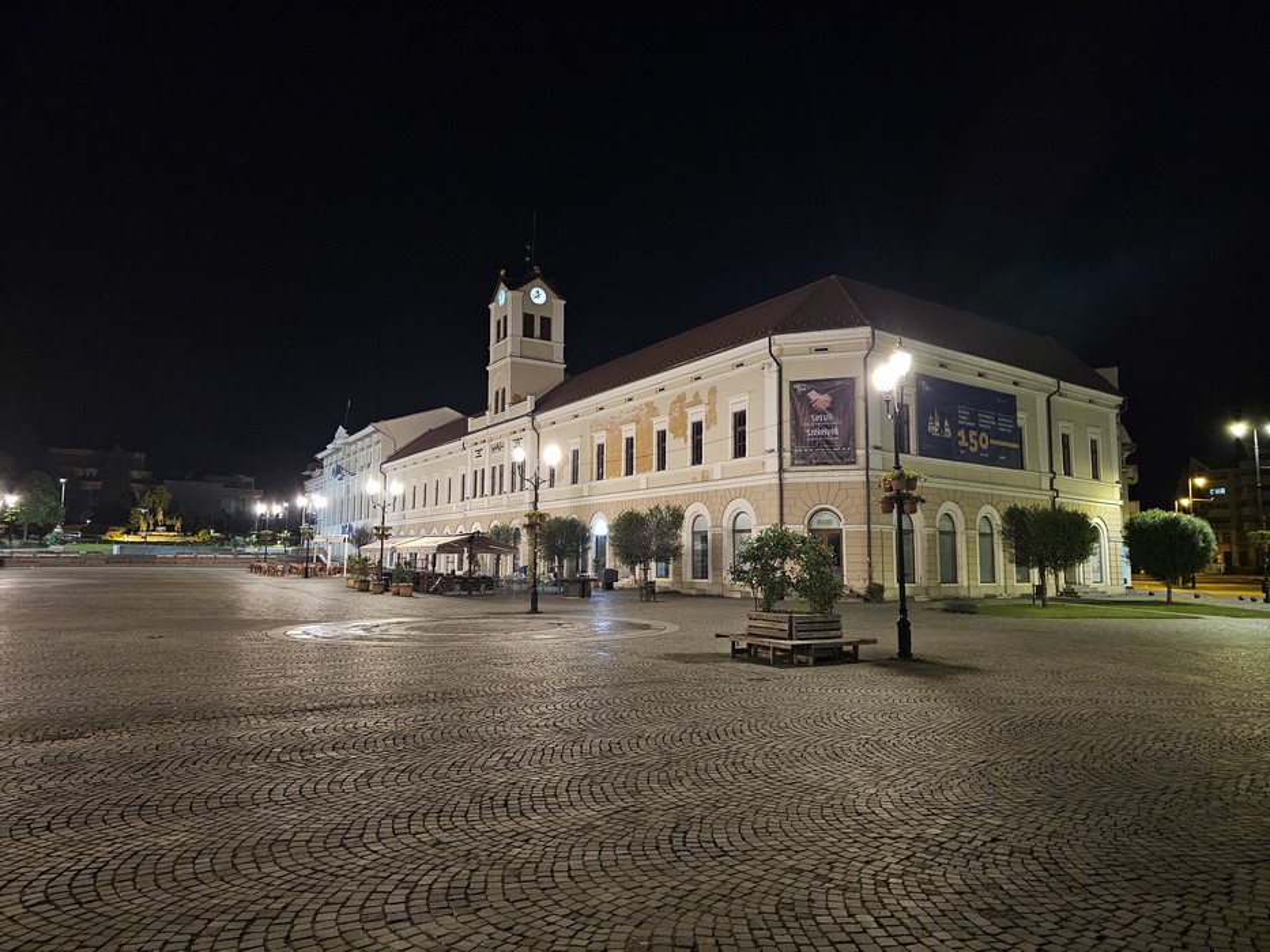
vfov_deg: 58.9
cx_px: 635
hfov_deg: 73.9
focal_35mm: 23
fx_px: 844
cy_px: 476
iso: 800
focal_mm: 6.3
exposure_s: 1/25
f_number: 1.7
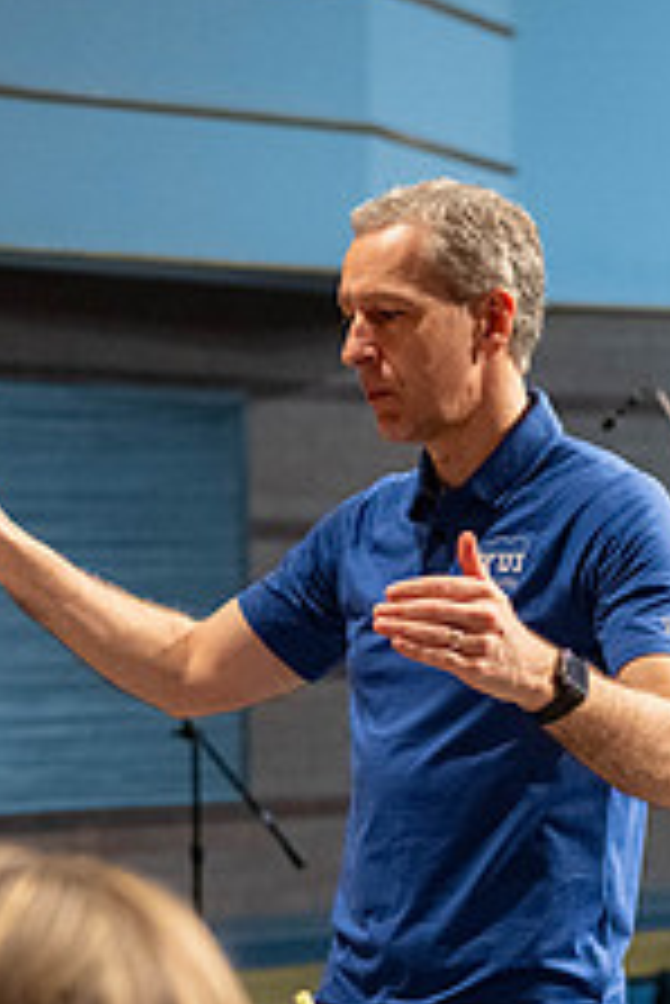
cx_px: 202
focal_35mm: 130
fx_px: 3623
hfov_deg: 10.6
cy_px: 664
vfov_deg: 15.7
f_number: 2.8
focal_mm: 50
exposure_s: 1/400
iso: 3200
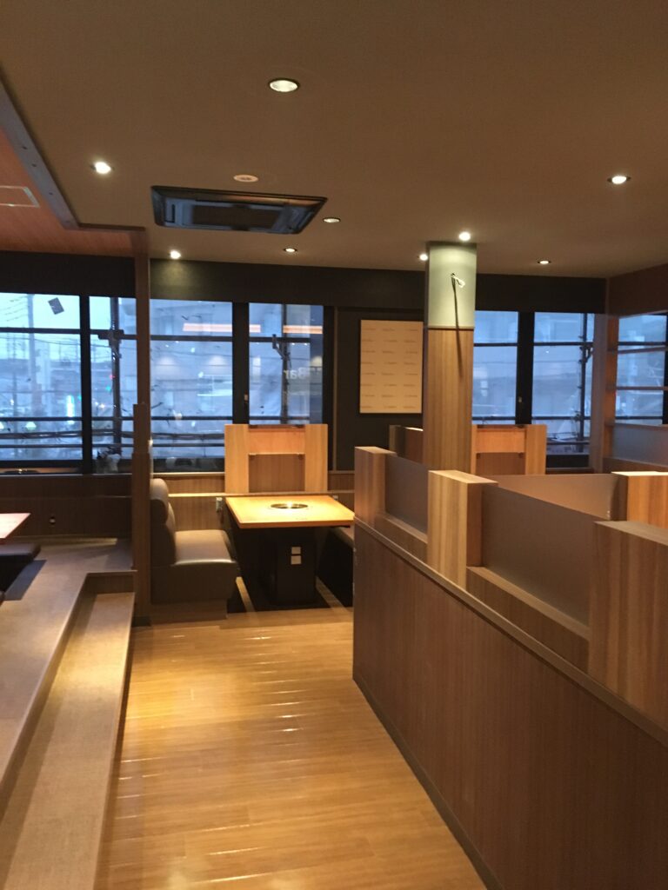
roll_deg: -1.0
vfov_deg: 61.7
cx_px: 334
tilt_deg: -4.6
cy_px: 445
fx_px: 746
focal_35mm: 29
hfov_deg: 48.2
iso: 320
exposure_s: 1/15
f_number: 2.2
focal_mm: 4.15
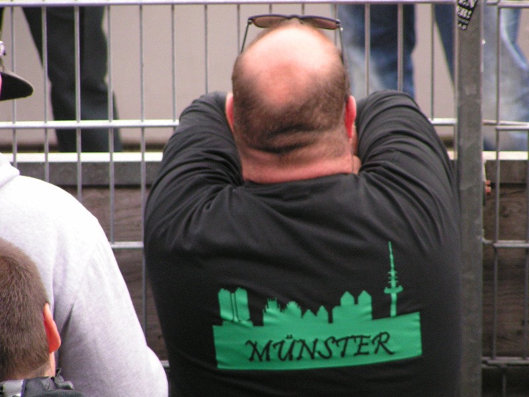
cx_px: 264
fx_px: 5807
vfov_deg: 3.9
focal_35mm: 380
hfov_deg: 5.2
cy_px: 198
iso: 200
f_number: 3.5
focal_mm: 58
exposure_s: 1/320
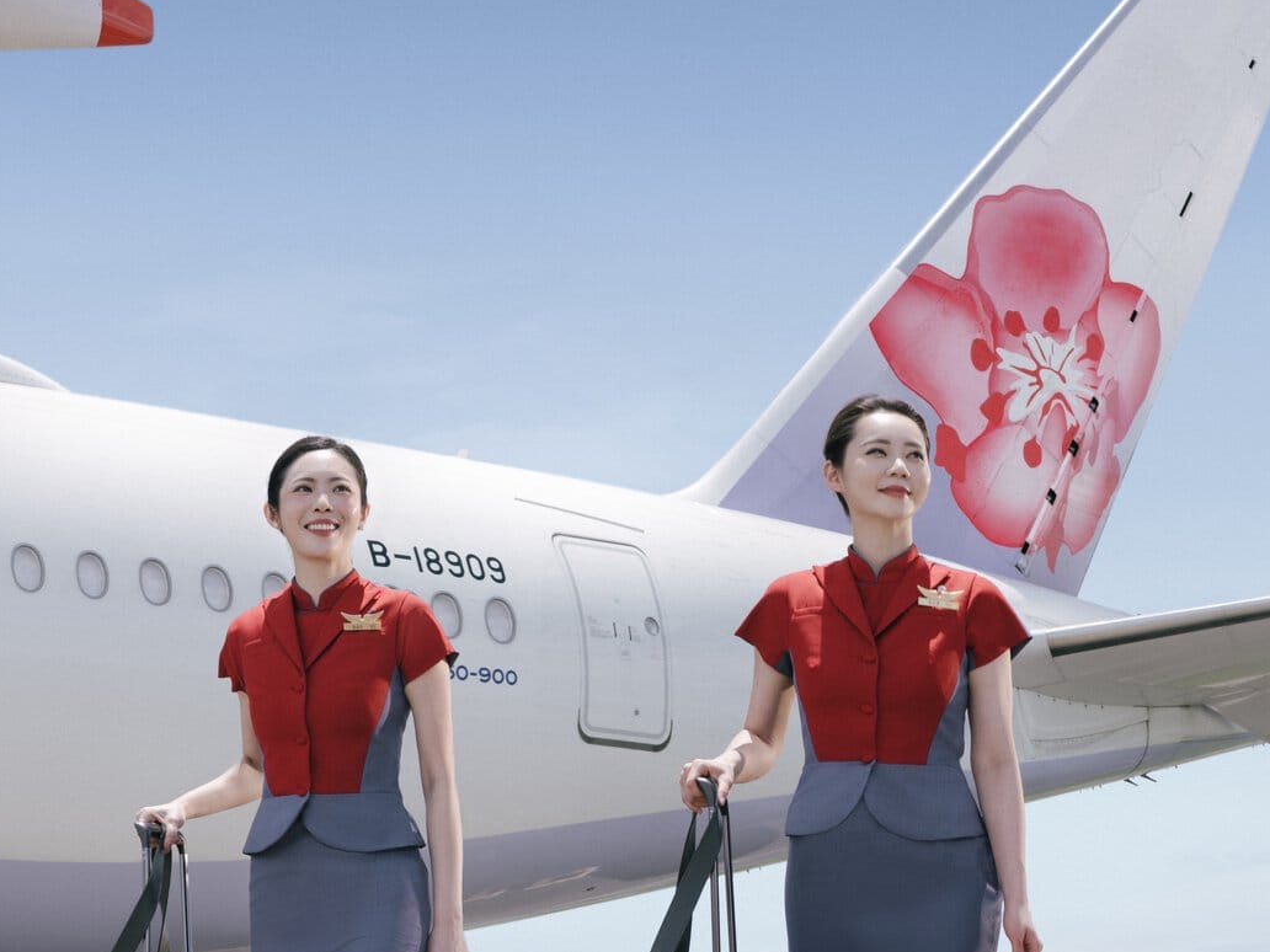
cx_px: 582
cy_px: 685
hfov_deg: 21.1
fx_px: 3412
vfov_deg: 15.8
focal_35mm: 93
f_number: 11
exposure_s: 1/125
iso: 100
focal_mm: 63
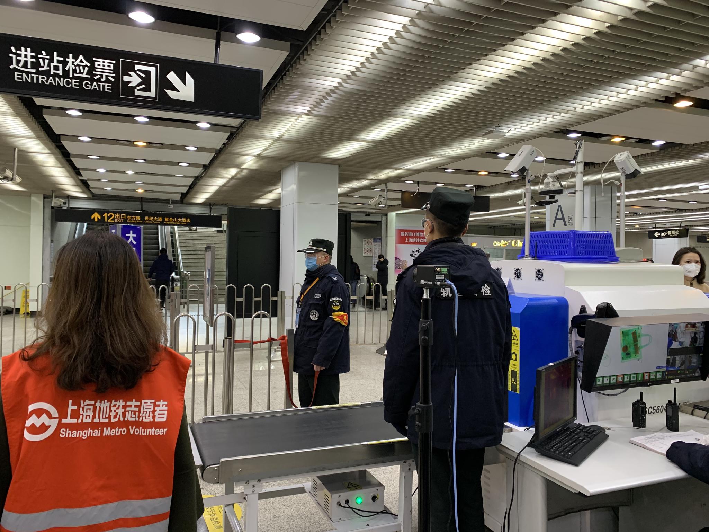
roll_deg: -0.1
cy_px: 266
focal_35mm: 26
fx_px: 533
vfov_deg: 53.1
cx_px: 354
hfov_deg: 67.3
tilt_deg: +0.7
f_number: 1.8
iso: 125
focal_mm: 4.25
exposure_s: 1/50
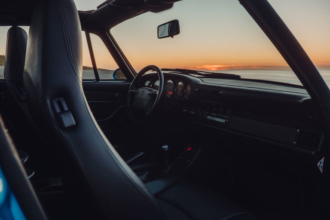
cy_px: 110
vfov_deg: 47.9
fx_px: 247
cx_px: 165
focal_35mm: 27
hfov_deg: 67.4
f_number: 6.3
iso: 800
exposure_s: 1/80
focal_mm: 27
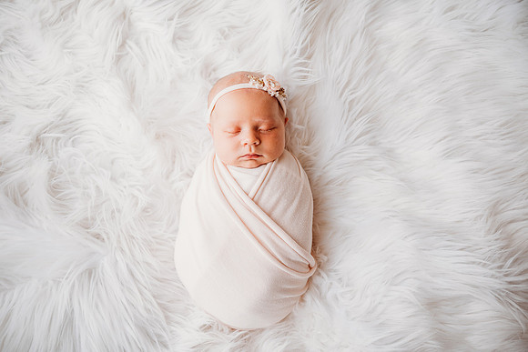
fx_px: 352
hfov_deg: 73.7
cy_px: 176
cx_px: 264
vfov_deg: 53.2
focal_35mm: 24
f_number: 2.5
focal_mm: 24
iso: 80
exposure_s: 1/200
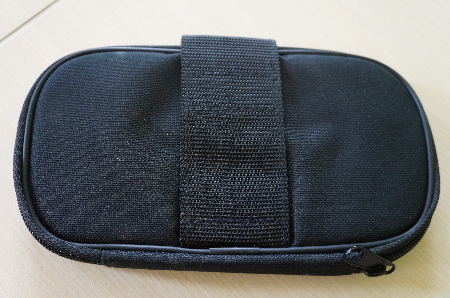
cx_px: 225
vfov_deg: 39.9
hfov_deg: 57.3
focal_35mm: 33
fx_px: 412
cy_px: 149
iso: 3200
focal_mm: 22
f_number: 4
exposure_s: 1/100
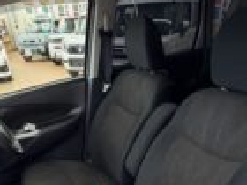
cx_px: 118
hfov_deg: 52.6
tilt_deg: -32.1
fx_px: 250
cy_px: 182
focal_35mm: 35
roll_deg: +4.2
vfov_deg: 36.8
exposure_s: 1/50
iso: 320
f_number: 2.2
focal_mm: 2.22
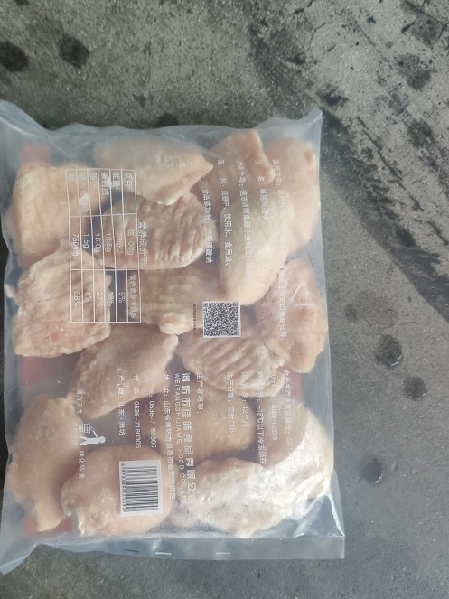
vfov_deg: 50.0
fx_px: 640
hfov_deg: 38.3
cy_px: 333
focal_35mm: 37
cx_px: 161
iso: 837
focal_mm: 5.5
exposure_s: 1/100
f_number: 1.75
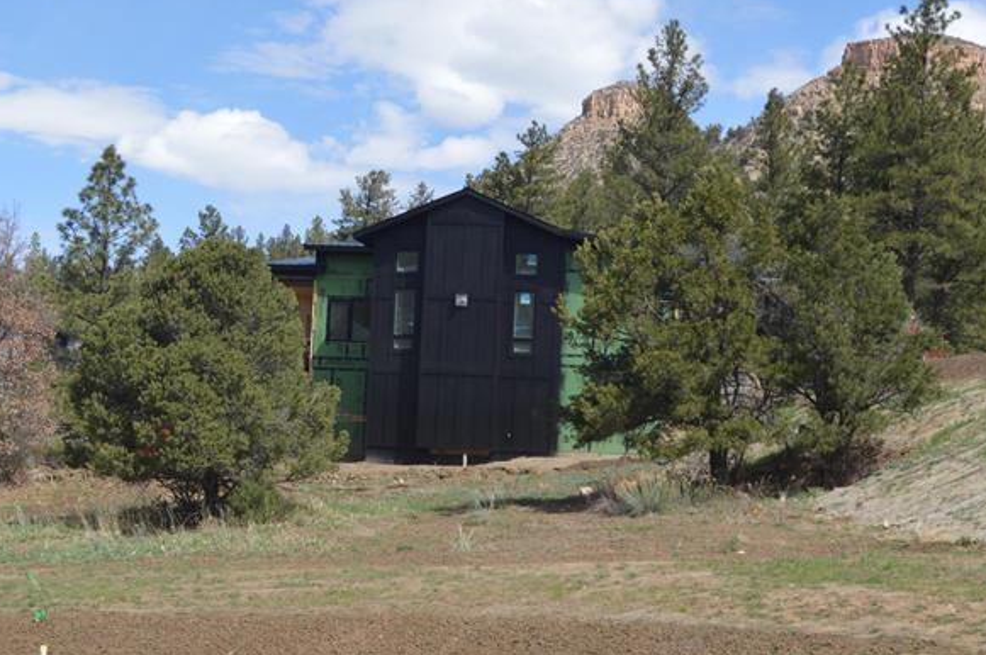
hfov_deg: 27.2
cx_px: 652
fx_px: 2024
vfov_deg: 18.4
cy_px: 368
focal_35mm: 74
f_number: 8
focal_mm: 28
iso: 100
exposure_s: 1/200
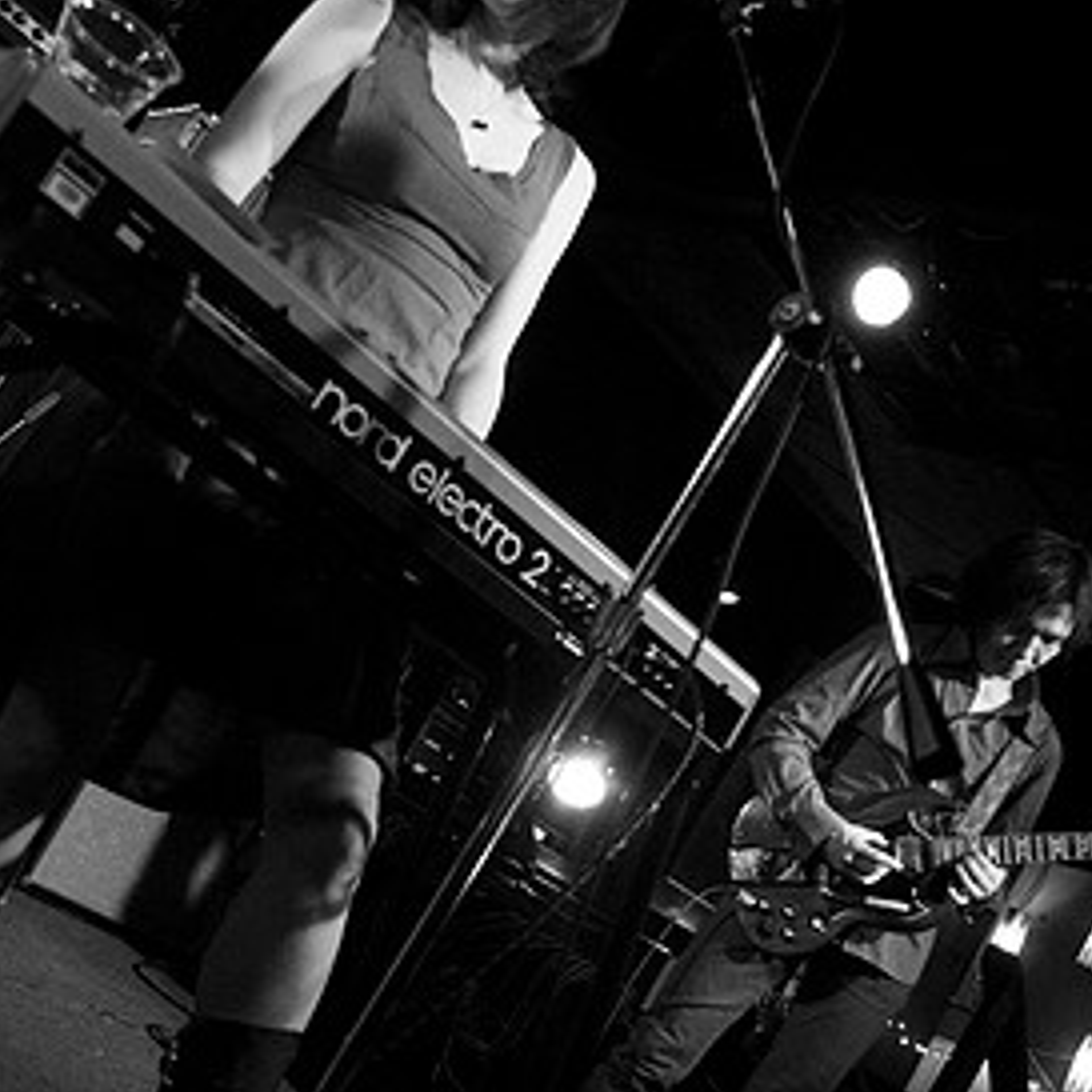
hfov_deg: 40.0
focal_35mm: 42
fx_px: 1499
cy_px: 584
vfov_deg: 40.0
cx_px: 550
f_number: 3.5
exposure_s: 1/10
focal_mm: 20
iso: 800
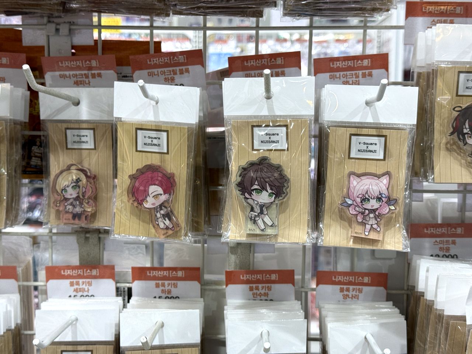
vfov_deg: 30.3
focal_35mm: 48
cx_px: 236
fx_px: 654
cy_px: 177
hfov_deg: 39.7
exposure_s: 1/60
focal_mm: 6.76
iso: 80
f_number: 1.78
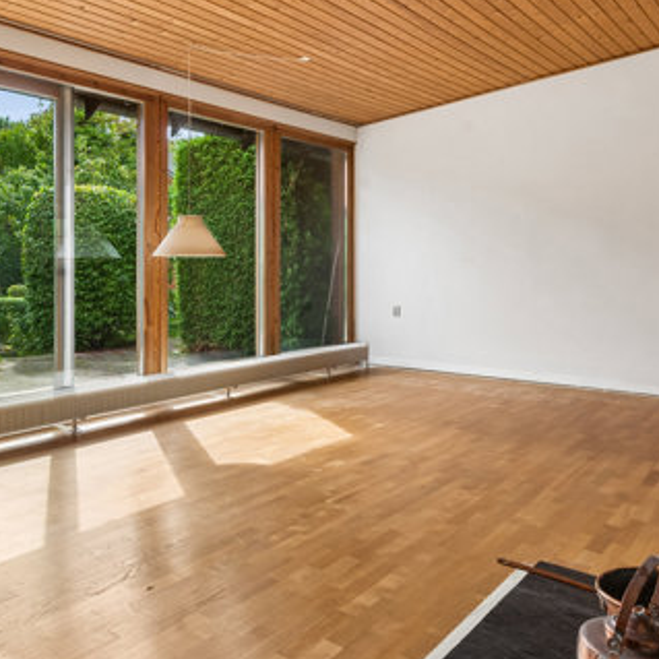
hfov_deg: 50.9
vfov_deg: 50.9
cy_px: 274
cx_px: 273
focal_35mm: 32
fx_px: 689
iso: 250
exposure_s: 1/40
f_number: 10
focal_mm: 15
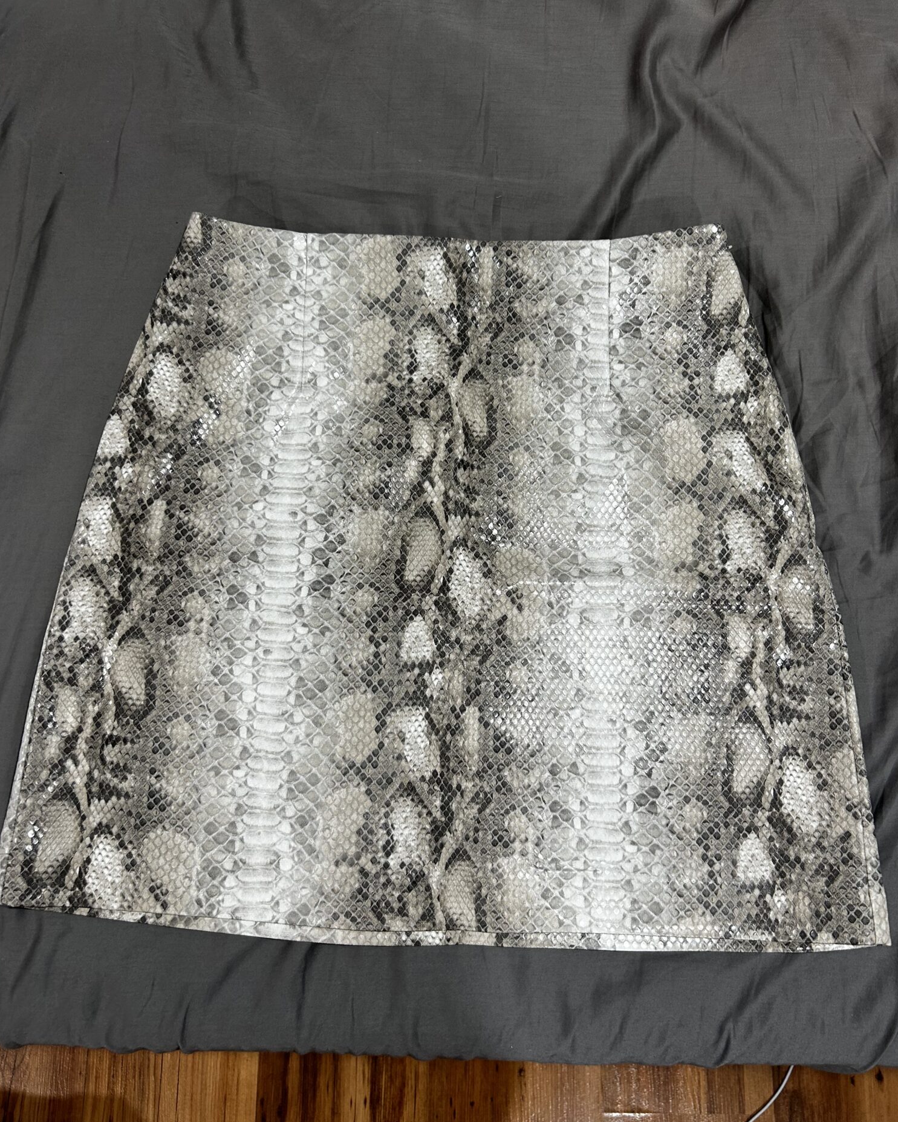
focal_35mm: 28
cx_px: 440
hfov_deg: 51.5
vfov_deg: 62.1
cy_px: 521
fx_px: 930
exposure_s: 1/60
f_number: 1.5
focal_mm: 5.7
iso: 100
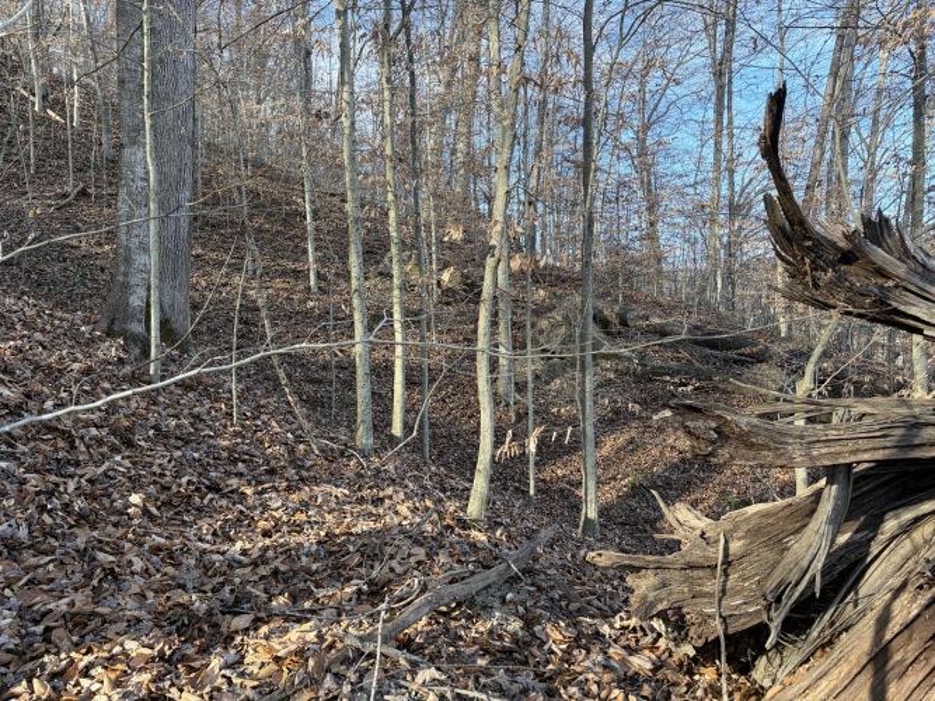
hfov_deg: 67.3
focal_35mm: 26
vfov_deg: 53.0
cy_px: 350
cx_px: 468
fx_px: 702
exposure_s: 1/296
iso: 50
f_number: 1.6
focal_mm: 5.96
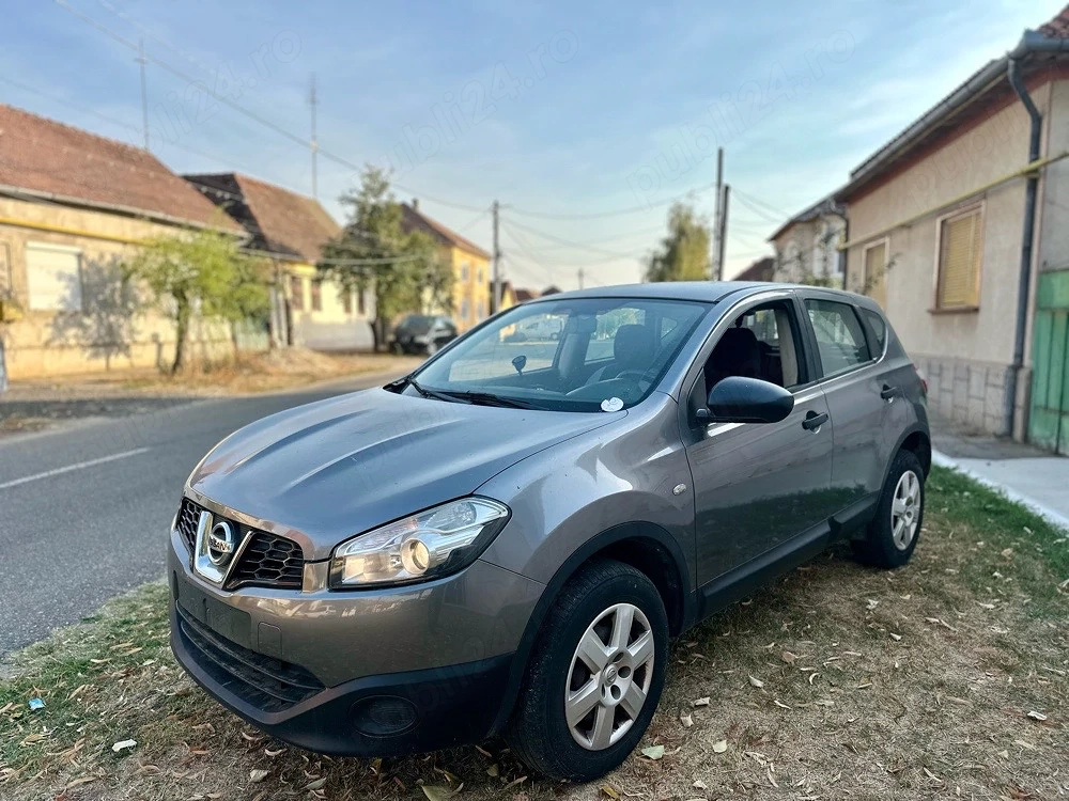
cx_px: 534
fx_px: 741
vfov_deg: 56.8
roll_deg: -0.2
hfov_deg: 71.6
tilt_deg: -5.6
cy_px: 400
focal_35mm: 24
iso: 80
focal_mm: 6.86
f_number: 1.78
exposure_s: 1/2525
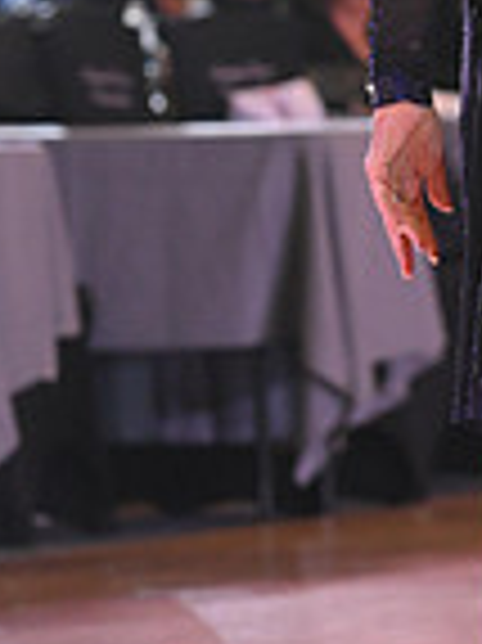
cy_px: -149
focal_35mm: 645
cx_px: 764
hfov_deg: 2.3
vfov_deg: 3.1
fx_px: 11993
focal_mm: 165
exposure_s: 1/200
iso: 1600
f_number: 5
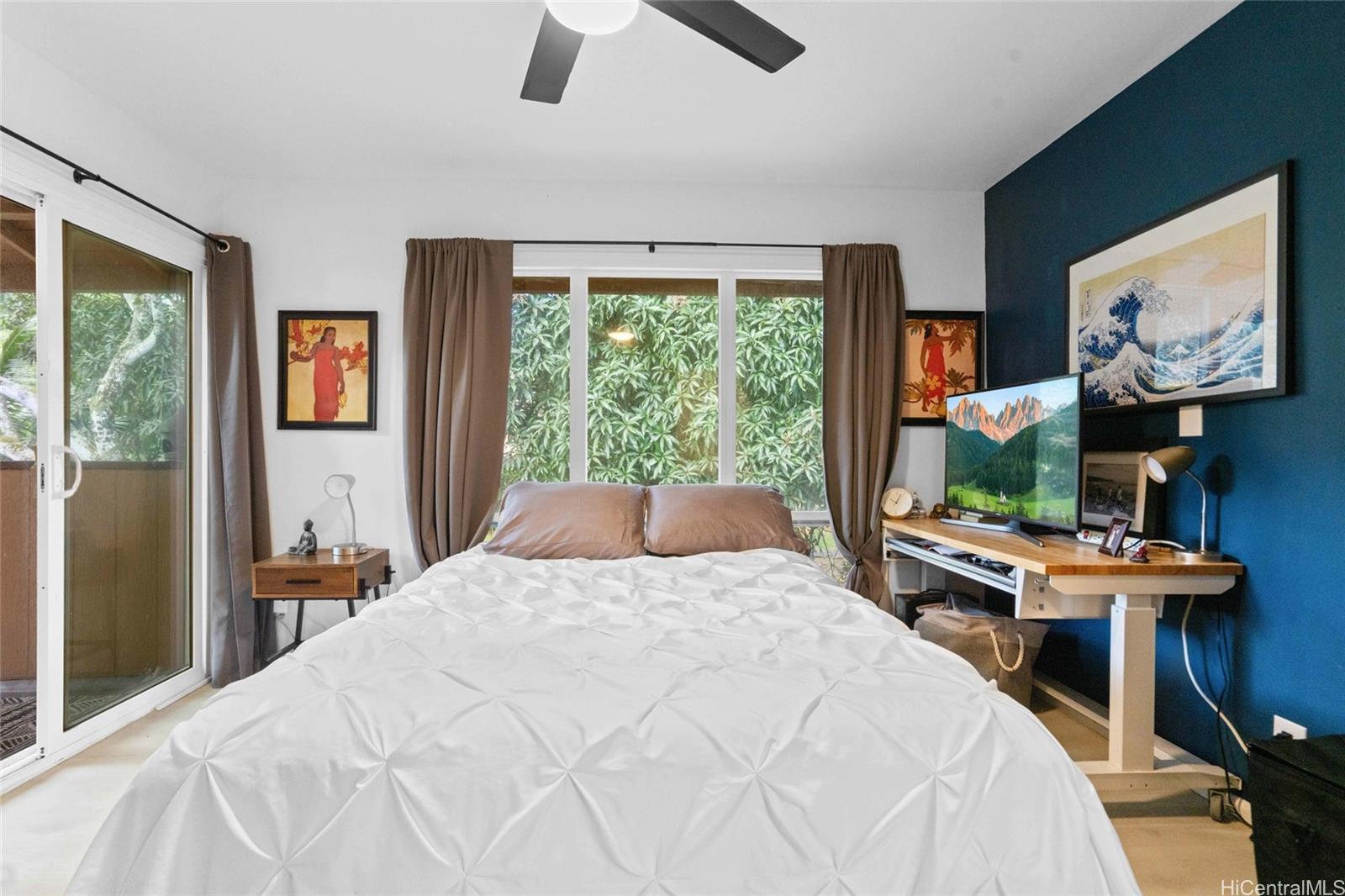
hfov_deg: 96.7
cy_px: 448
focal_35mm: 16
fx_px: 598
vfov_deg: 73.7
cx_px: 672
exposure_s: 1/30
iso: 1000
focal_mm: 16
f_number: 8
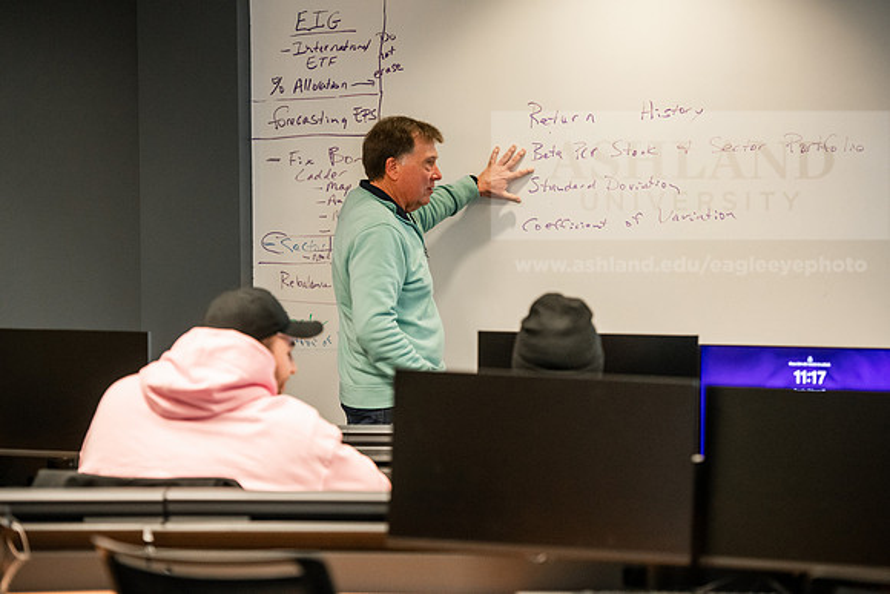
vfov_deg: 11.8
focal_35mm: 116
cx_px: 445
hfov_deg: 17.6
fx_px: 2868
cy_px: 297
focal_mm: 116
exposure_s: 1/160
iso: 1250
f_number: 3.2
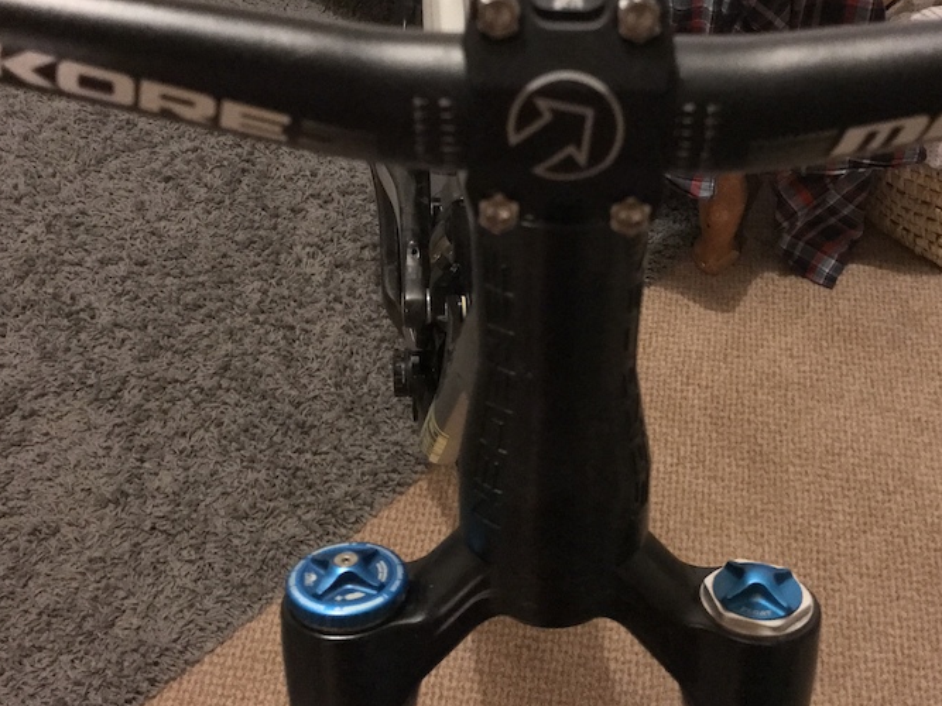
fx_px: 1170
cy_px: 282
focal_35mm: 43
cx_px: 569
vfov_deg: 33.5
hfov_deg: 43.6
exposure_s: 1/17
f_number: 1.8
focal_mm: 3.99
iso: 800
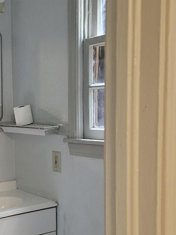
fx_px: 379
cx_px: -7
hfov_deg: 24.7
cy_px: 142
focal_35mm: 56
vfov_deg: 34.2
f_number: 1.8
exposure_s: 1/120
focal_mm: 5.4
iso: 1000
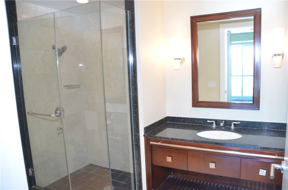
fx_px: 216
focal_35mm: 27
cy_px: 95
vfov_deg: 47.7
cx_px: 144
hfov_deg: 67.5
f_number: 4
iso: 800
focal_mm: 18
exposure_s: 1/60
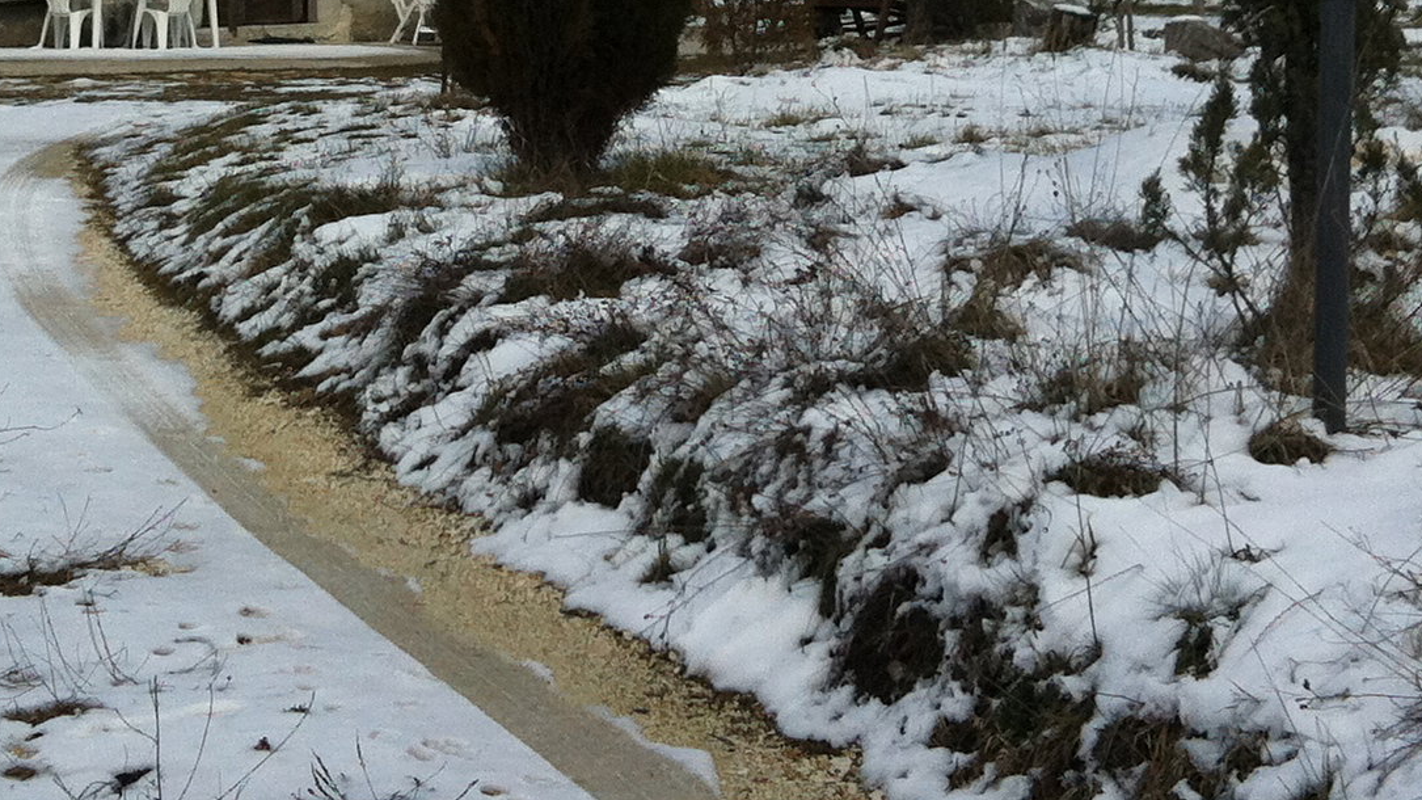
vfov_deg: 12.9
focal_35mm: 91
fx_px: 3431
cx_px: 623
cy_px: -185
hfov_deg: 23.4
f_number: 2.8
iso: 80
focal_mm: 3.85
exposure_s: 1/1352
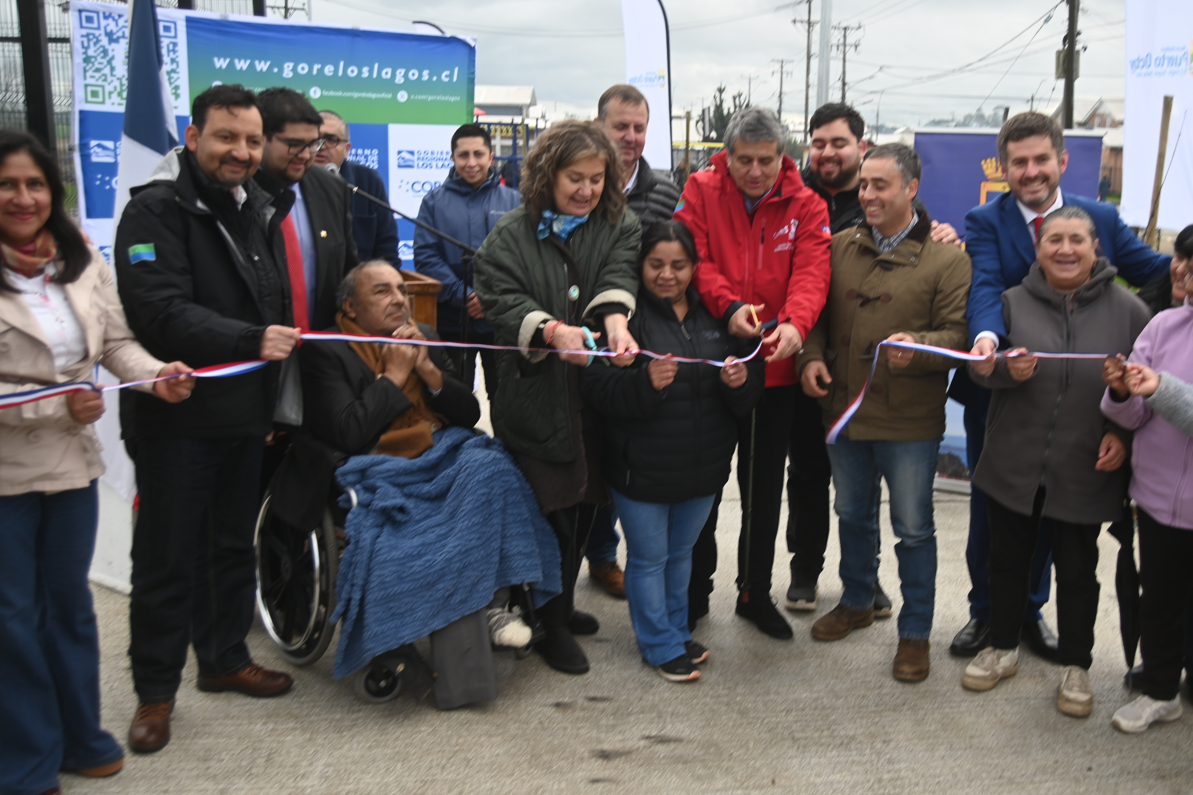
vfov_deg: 38.8
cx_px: 724
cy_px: 358
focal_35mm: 34
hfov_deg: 55.3
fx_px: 1127
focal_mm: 28
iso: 100
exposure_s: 1/80
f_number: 5.6
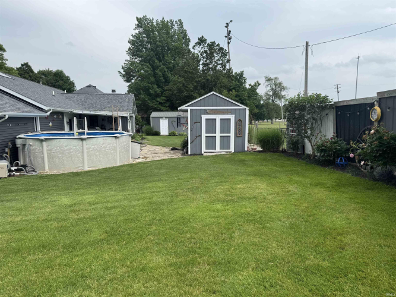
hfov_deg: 71.6
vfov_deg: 56.8
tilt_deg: -6.8
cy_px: 148
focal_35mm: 24
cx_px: 198
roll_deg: -0.3
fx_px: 275
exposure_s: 1/3096
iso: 80
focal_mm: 6.76
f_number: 1.78
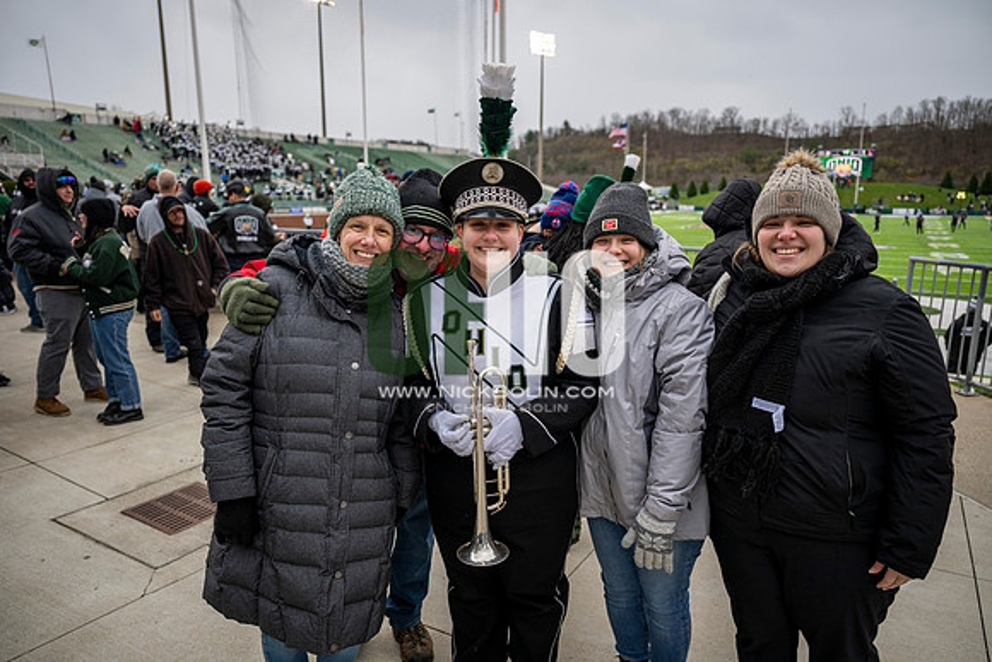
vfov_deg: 53.2
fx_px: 661
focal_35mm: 24
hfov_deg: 73.7
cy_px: 331
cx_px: 496
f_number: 2.8
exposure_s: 1/500
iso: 160
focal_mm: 24
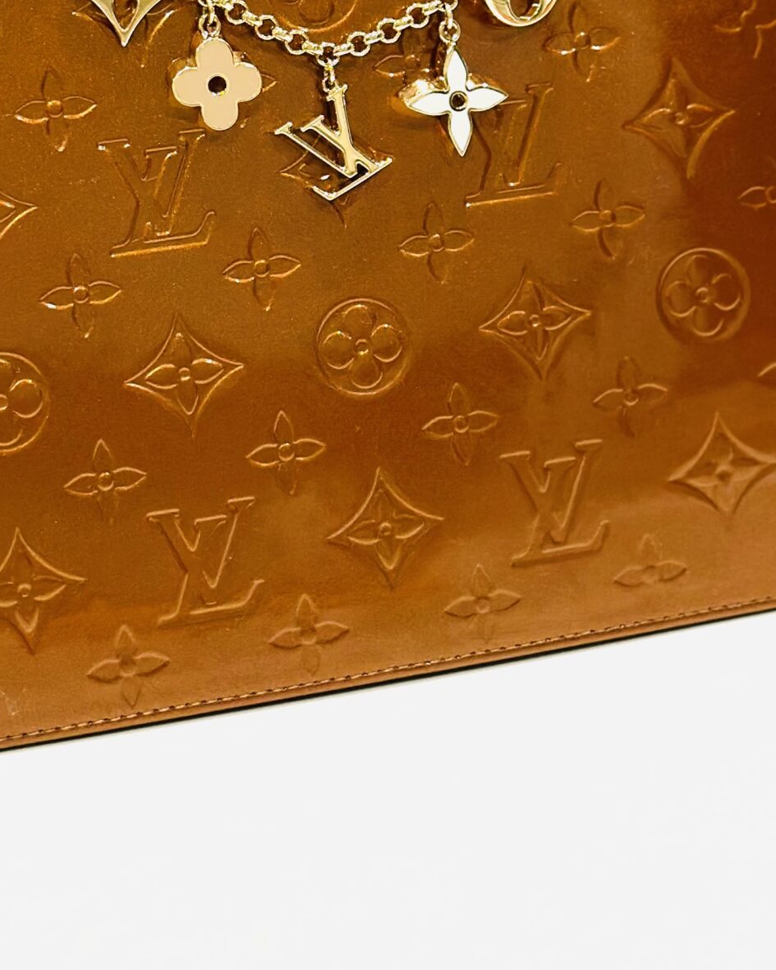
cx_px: 302
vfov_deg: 18.7
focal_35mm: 101
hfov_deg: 15.2
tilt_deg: -13.8
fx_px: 2900
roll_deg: +3.7
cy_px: 105
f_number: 1.78
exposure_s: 1/60
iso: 160
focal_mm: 6.86
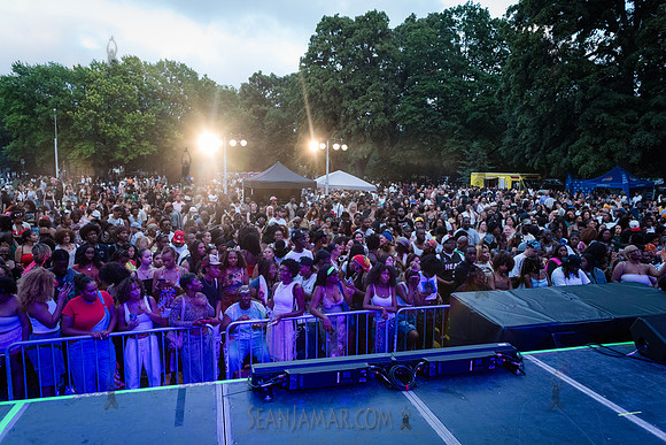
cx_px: 333
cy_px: 222
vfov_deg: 50.7
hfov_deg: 70.8
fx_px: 469
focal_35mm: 25
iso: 4000
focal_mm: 24
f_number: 4
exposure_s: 1/1000
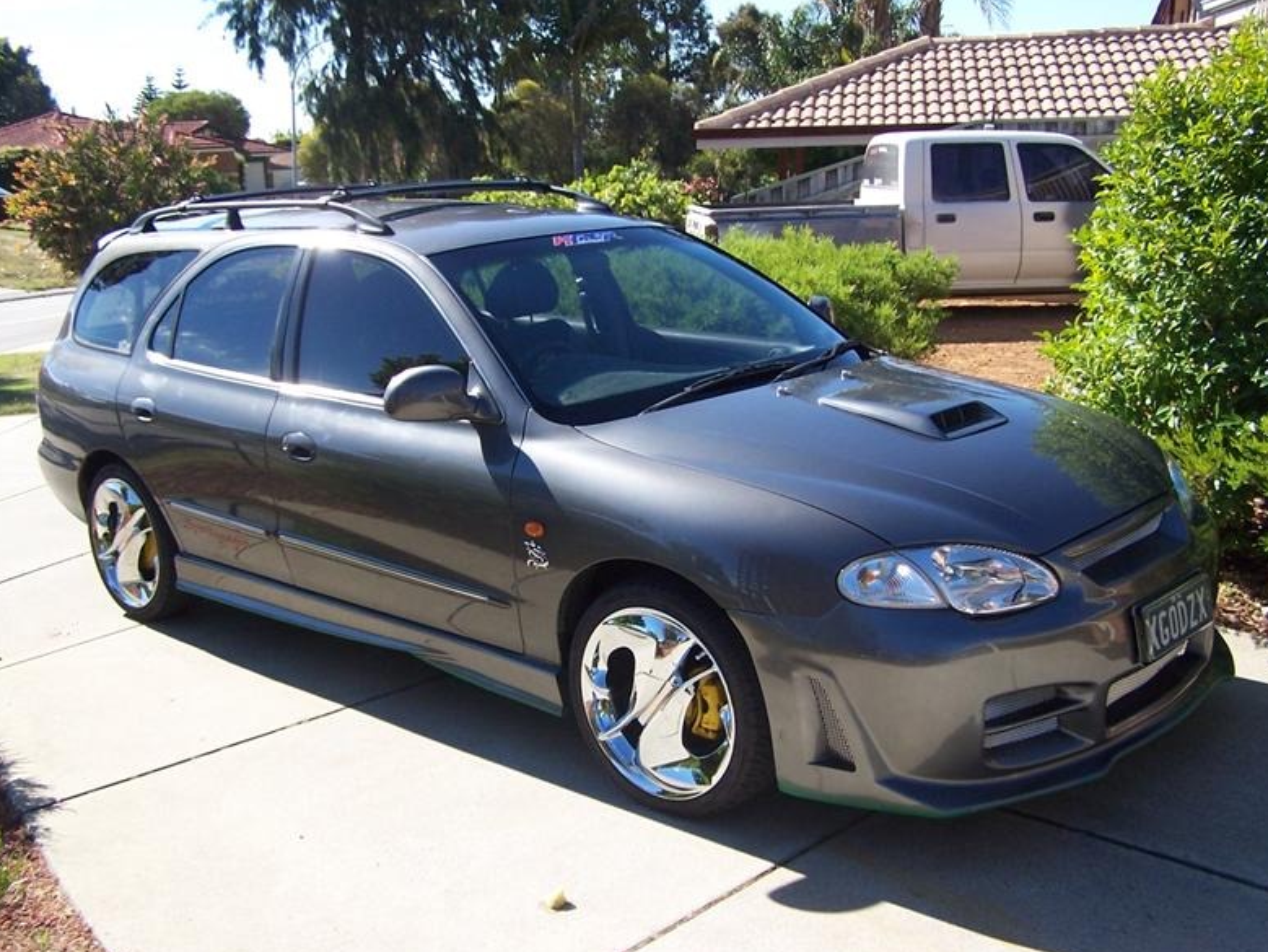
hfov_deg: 47.8
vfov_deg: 36.8
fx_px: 1429
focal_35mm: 39
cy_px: 472
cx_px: 640
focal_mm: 6.3
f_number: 2.8
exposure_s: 1/500
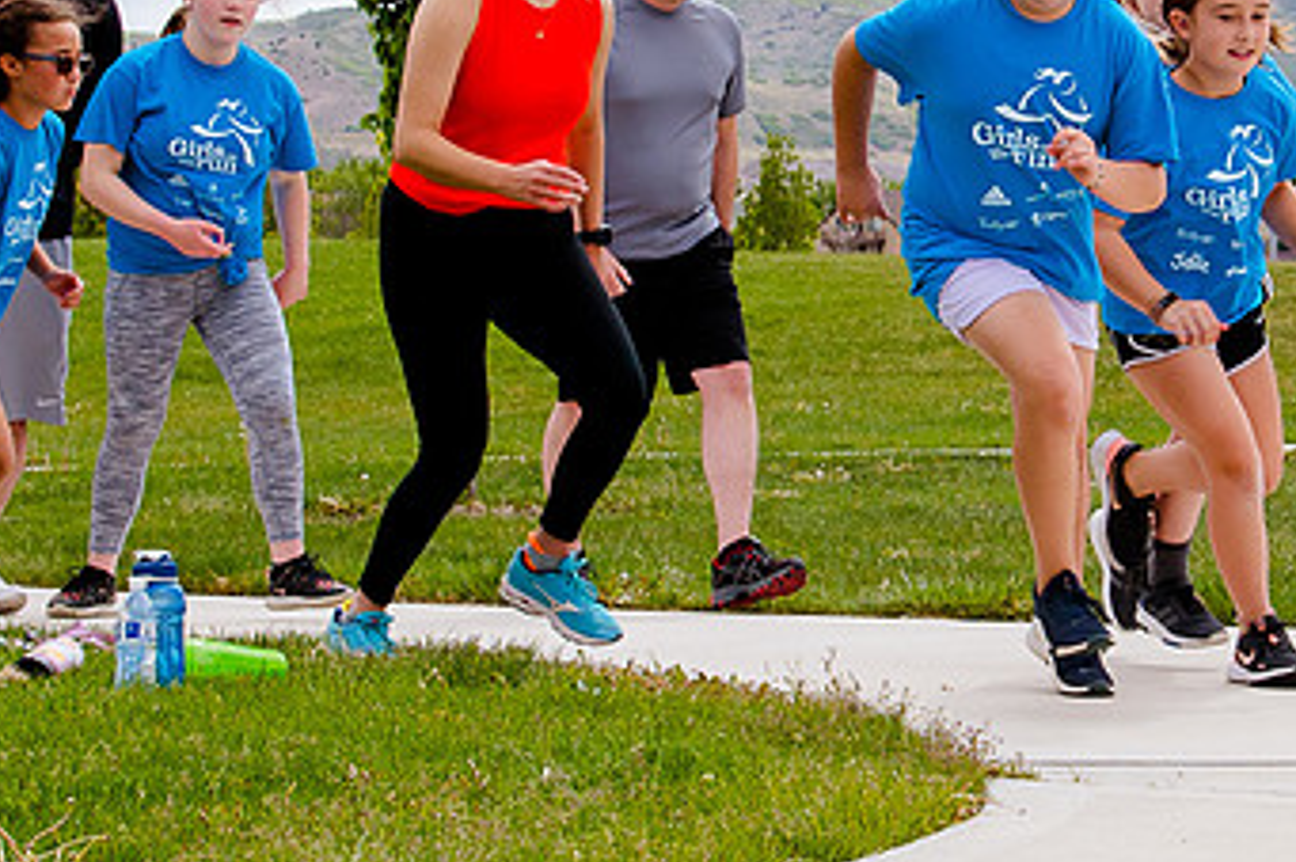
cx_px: 970
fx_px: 6081
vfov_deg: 8.1
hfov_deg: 12.1
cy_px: 270
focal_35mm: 169
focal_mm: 44
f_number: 9
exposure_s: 1/400
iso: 200
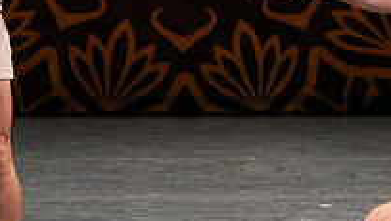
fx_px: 12354
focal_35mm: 1191
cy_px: 84
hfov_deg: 1.8
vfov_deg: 1.0
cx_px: 504
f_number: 10
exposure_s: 1/400
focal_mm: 400
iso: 6400
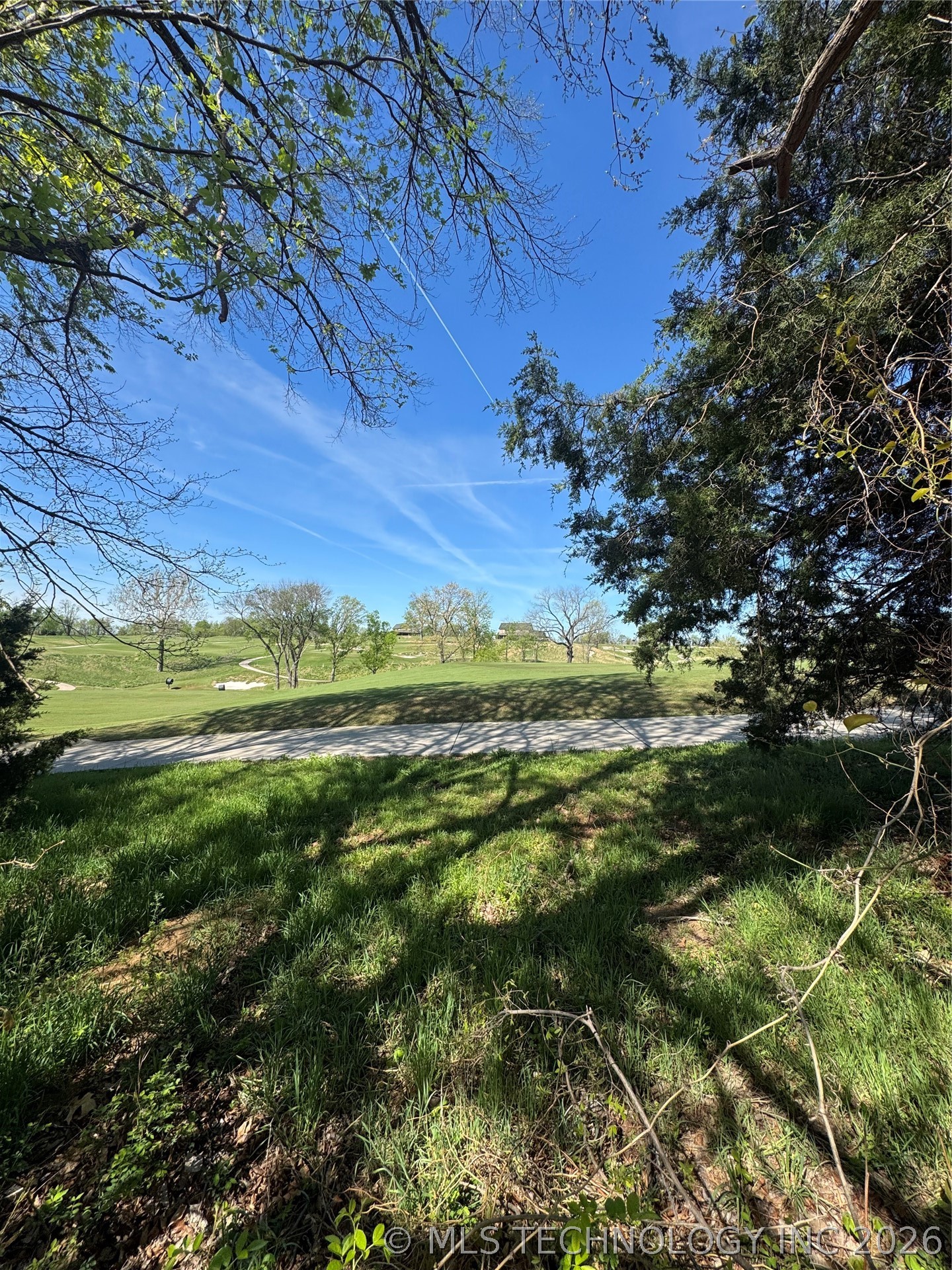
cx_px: 476
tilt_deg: +3.2
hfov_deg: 85.7
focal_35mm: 14
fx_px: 513
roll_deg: -2.7
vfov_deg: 102.1
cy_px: 635
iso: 50
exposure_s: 1/1477
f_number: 2.2
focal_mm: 2.22
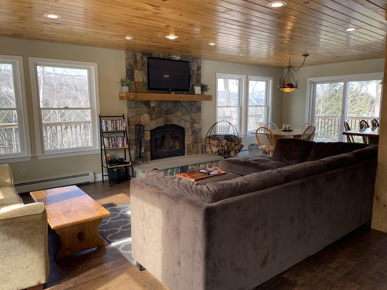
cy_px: 145
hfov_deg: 67.3
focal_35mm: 26
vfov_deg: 53.1
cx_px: 194
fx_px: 291
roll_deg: +0.1
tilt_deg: -9.7
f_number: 1.6
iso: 40
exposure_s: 1/121
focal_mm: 5.1
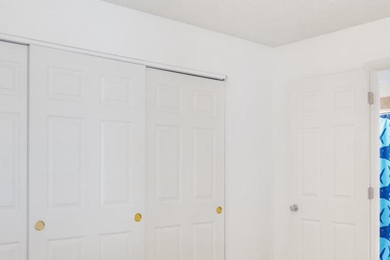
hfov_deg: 48.1
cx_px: 241
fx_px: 433
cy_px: 177
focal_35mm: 40
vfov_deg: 33.0
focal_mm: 16
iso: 400
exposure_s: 1
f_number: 8
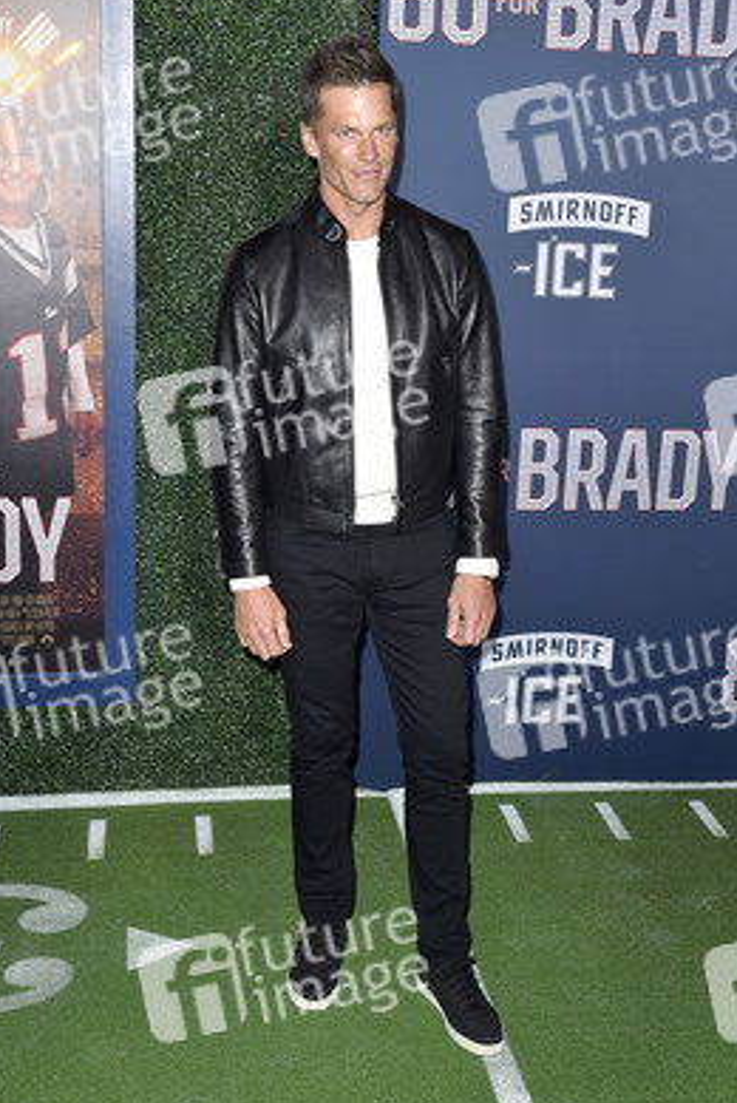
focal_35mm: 37
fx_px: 1134
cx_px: 367
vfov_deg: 51.9
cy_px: 550
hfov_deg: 36.0
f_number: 6.3
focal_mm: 36
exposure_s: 1/250
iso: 500
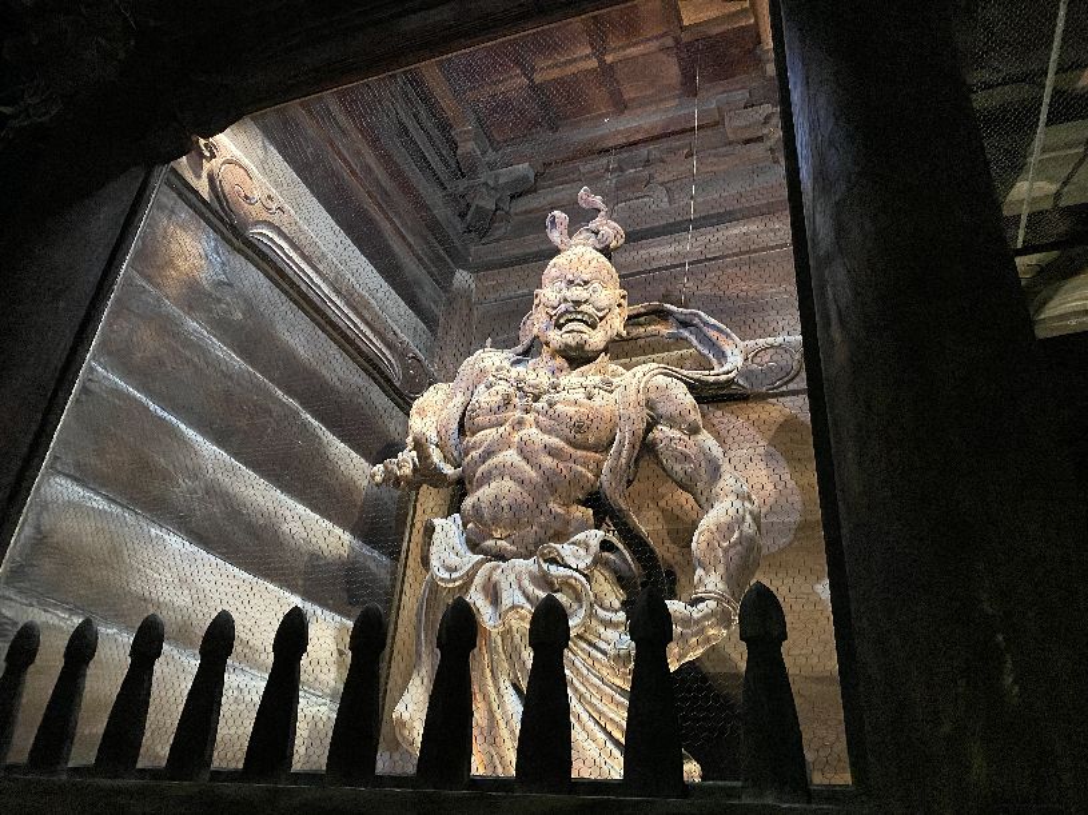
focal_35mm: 26
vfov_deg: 53.1
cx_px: 544
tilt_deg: +30.6
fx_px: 817
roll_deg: -5.1
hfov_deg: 67.3
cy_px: 408
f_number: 1.8
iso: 800
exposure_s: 1/30
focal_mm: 4.25
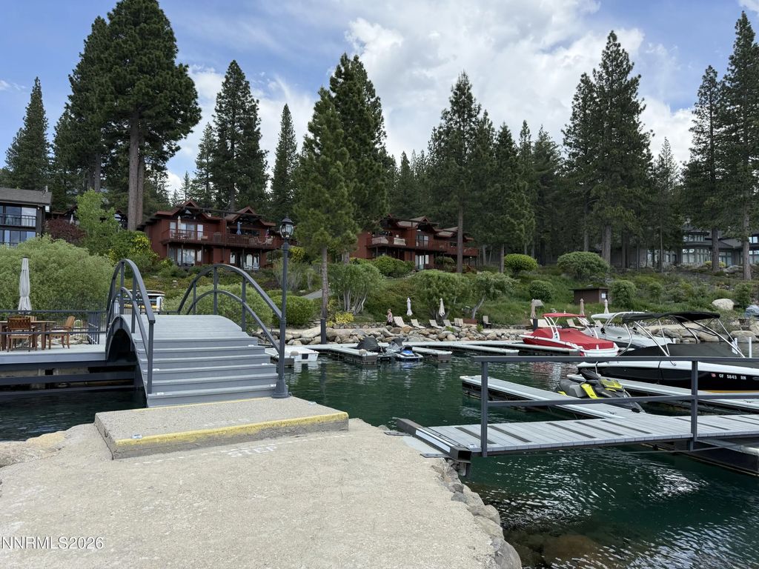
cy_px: 284
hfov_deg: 71.6
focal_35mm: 24
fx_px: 526
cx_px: 380
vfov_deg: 56.8
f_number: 1.78
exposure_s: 1/2525
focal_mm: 6.76
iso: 100
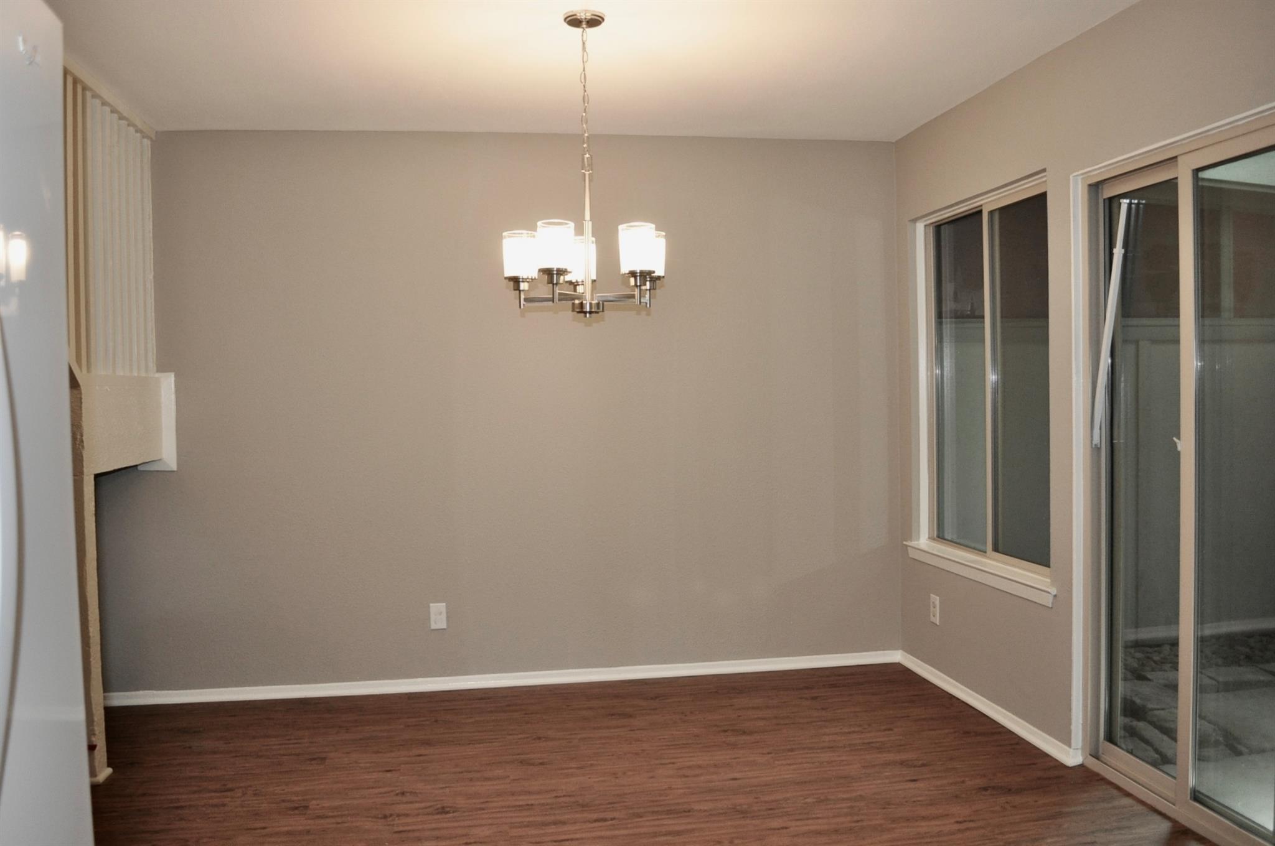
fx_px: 955
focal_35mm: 27
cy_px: 423
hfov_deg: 67.4
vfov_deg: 47.8
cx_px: 638
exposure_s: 1/125
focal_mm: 18
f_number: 3.5
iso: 800
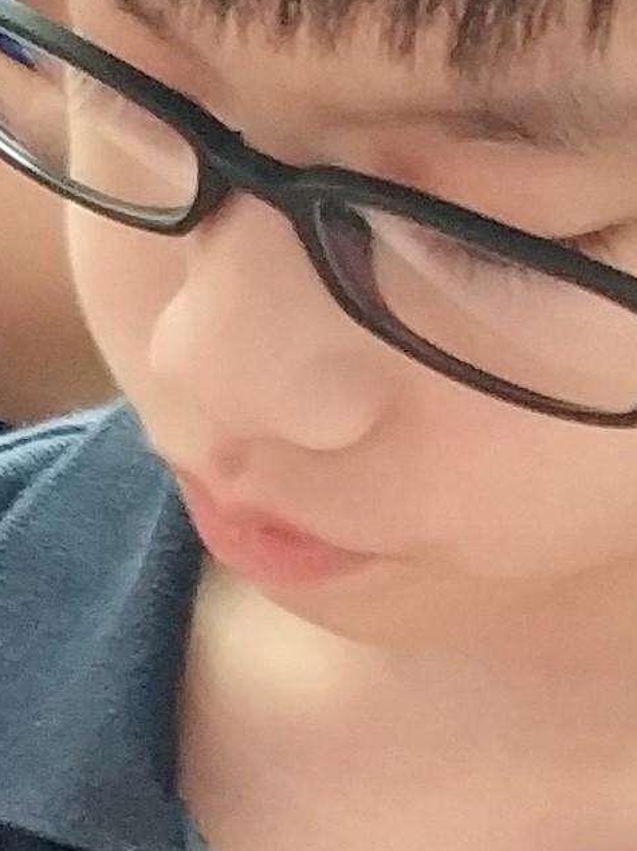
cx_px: -825
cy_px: 1905
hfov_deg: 7.0
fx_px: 4960
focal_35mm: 202
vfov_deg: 9.0
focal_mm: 4.5
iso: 447
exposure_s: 1/17
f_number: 2
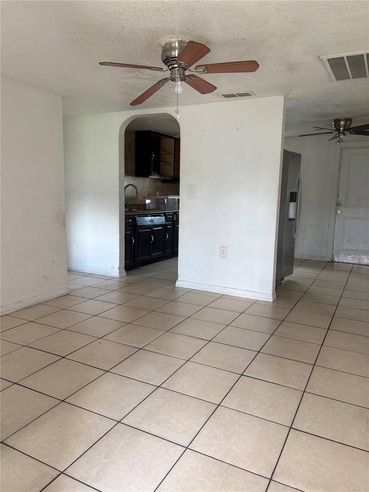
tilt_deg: -8.0
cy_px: 246
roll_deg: -1.7
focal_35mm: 26
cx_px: 184
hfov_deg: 53.1
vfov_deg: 67.3
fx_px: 370
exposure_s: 1/121
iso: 125
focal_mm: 5.96
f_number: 1.6
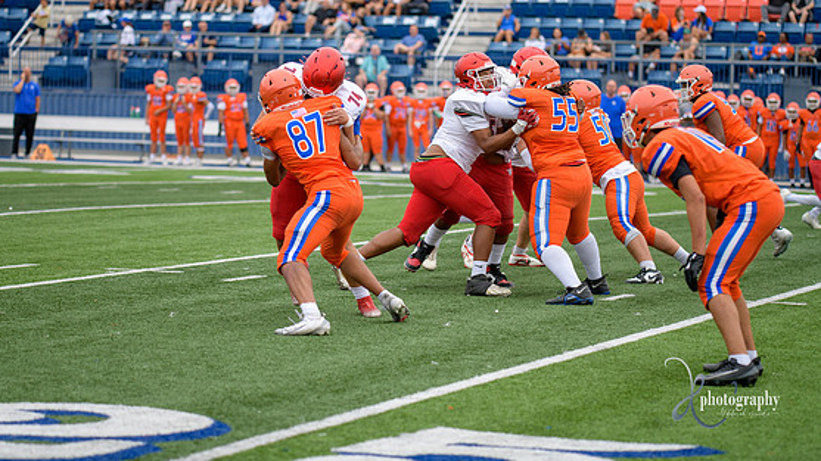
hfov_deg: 16.4
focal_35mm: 131
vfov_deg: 9.2
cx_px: 395
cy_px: 180
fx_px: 2851
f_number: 2.8
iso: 640
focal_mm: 120
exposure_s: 1/800
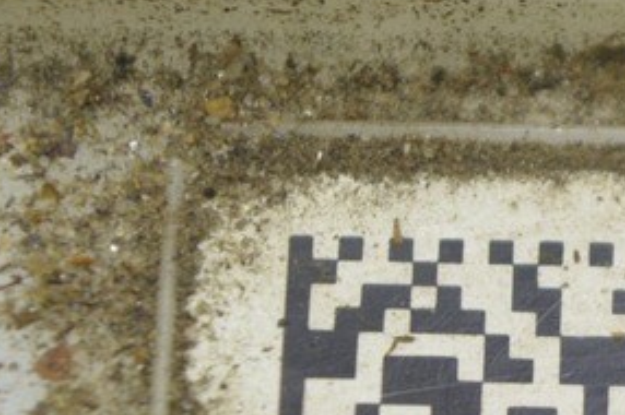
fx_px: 5129
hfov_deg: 6.9
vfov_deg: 4.6
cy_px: 233
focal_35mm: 296
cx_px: 826
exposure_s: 1/20
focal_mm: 55
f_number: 5.6
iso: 400
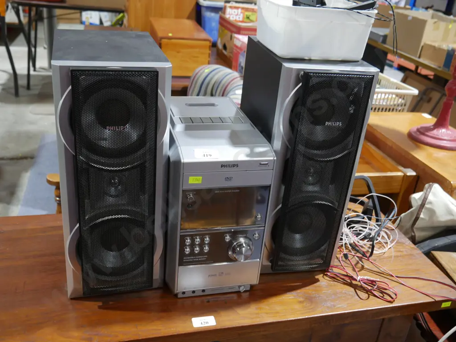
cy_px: 171
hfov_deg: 51.4
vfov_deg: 39.7
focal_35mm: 36
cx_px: 228
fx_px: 474
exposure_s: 1/60
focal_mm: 18
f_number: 4
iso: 1000
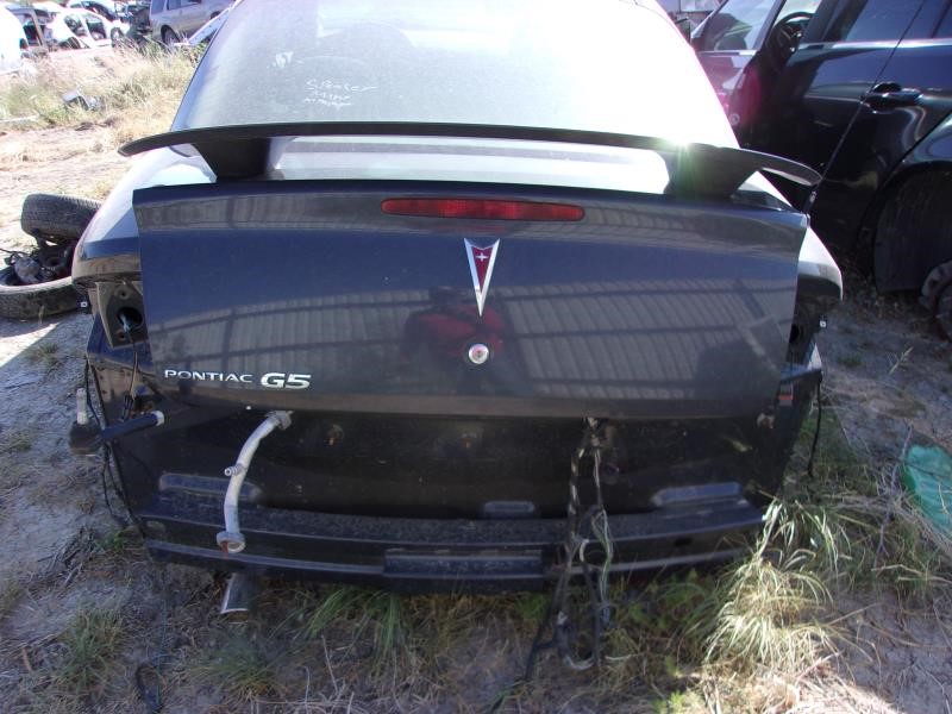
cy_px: 357
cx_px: 476
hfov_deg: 65.3
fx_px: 743
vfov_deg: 51.4
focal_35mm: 27
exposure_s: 1/320
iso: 80
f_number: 3
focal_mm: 4.9
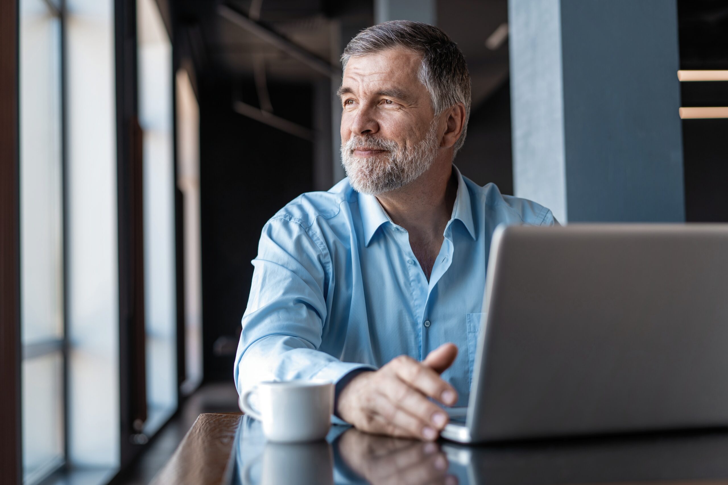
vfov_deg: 24.6
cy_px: 242
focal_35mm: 55
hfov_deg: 36.2
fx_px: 1112
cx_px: 364
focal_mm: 55
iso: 100
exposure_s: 1/100
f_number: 2.5
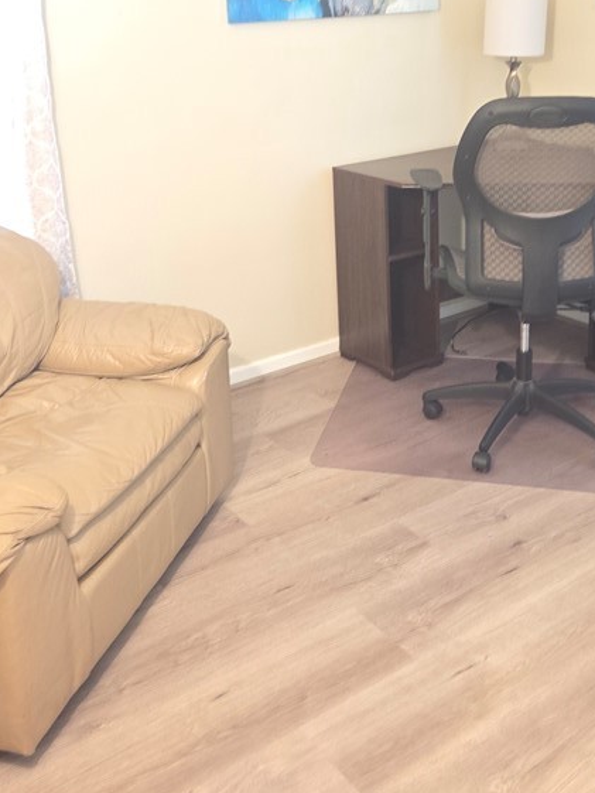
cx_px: 350
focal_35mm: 42
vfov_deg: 43.3
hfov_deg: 34.3
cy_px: 196
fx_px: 962
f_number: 1.8
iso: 1600
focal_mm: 5.4
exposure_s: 1/12
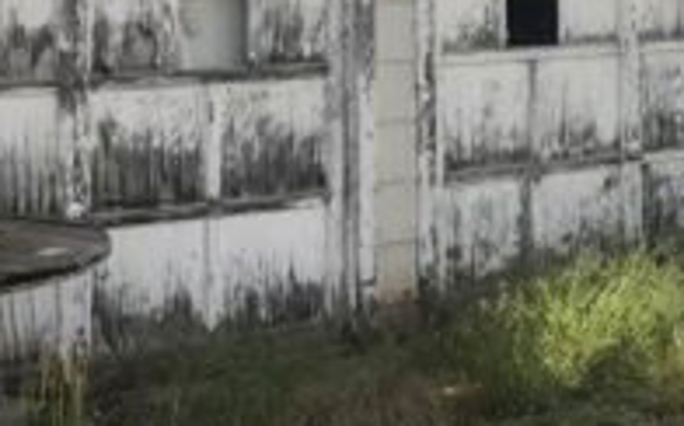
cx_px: 708
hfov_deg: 20.6
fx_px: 1806
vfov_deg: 13.1
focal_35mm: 97
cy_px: -87
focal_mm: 3.99
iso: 20
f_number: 1.8
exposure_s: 1/2336
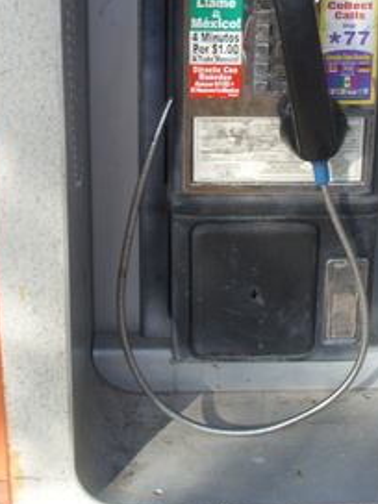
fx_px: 1208
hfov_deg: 17.7
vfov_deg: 22.6
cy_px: -2
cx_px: 283
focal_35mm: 83
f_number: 5.7
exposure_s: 1/96
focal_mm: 7.8
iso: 50
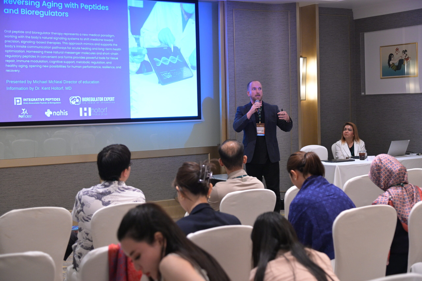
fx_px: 680
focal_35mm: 58
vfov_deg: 23.4
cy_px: 140
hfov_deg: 34.5
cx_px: 211
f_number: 4
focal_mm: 58
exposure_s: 1/125
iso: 3200
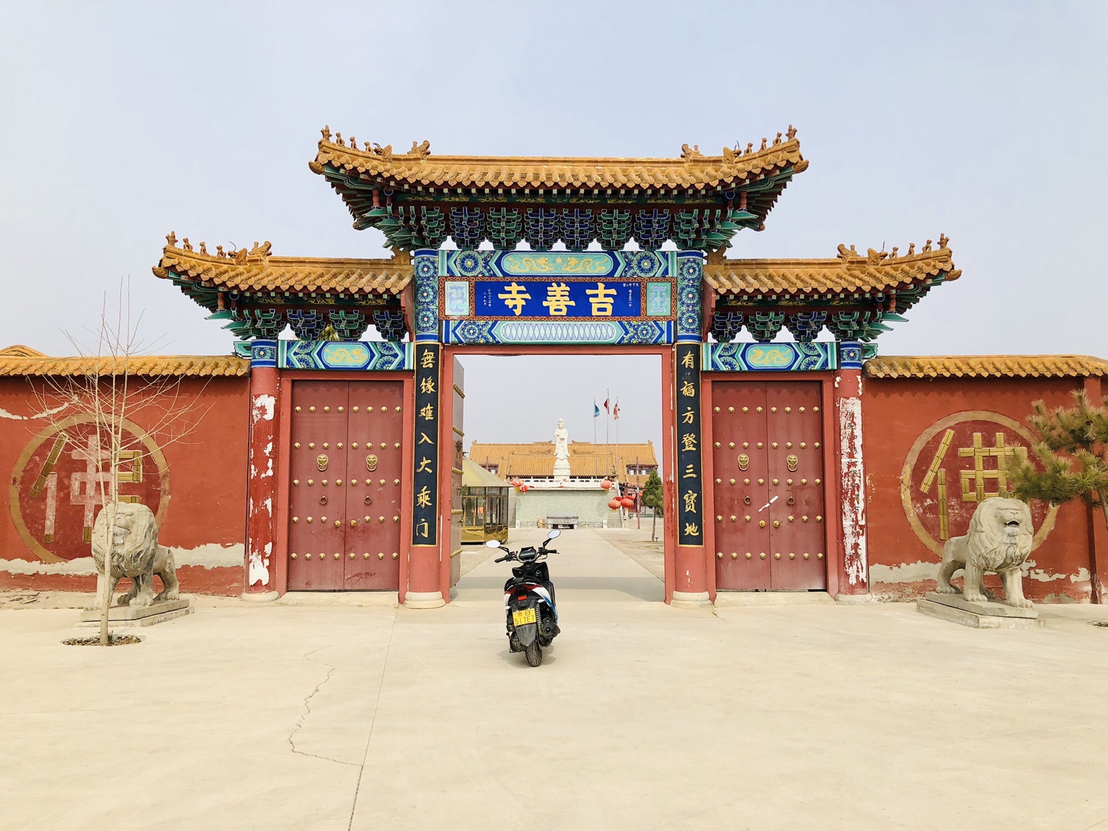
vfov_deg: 49.7
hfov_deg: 63.4
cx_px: 554
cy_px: 416
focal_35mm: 28
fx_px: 896
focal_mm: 4
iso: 20
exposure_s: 1/2667
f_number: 1.8
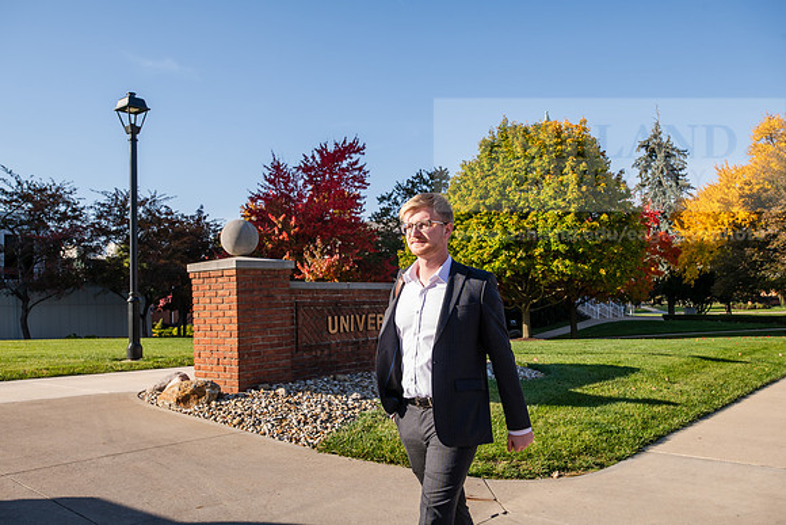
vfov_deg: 43.6
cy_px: 262
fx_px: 655
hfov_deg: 61.9
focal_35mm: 30
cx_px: 393
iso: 250
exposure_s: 1/400
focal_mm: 30
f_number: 8
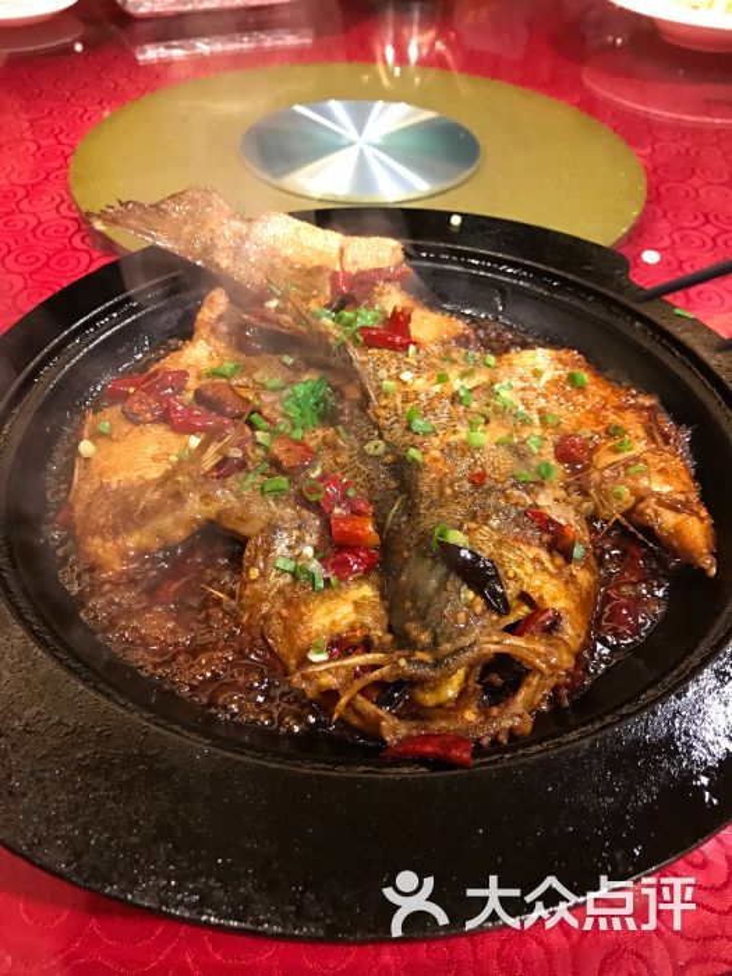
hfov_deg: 49.7
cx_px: 366
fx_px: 789
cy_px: 488
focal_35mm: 28
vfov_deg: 63.4
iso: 100
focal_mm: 3.99
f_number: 1.8
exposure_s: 1/17
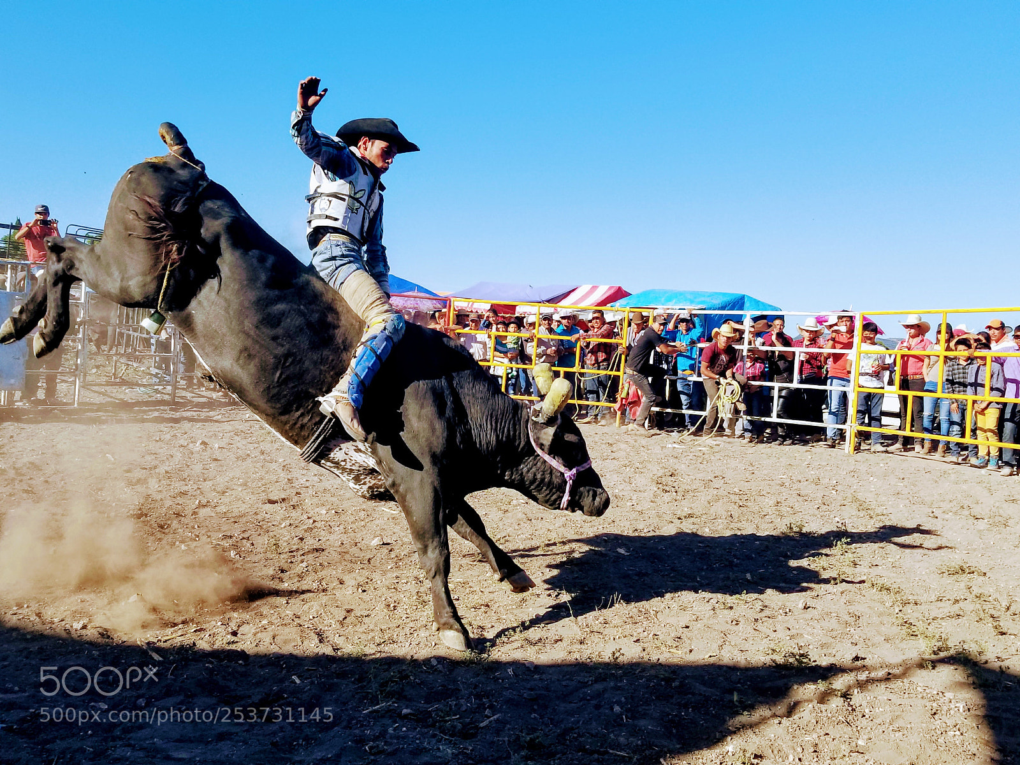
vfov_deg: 53.1
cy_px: 382
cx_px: 510
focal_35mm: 26
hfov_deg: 67.3
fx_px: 766
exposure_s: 1/1618
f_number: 1.7
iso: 50
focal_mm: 4.25
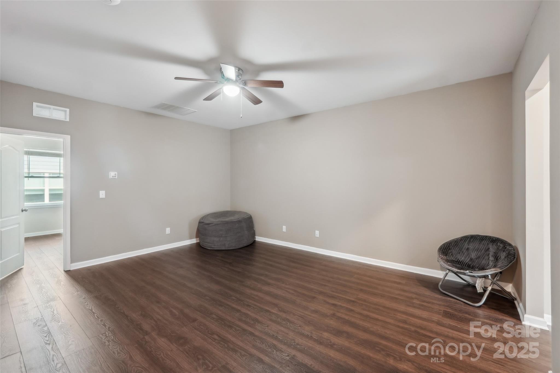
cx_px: 280
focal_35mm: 15
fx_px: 233
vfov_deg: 77.3
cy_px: 186
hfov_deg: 100.4
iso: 400
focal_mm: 10
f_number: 8
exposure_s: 1/3.33
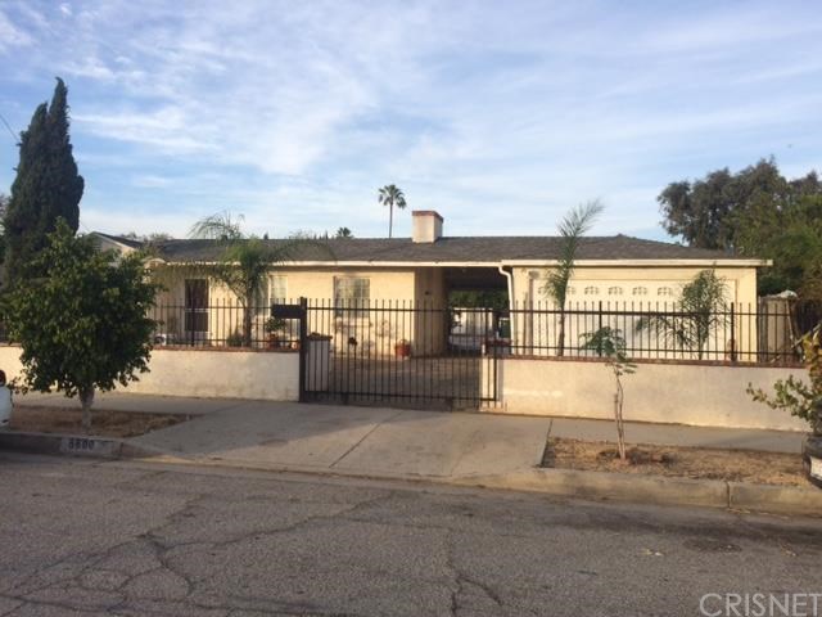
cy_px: 308
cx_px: 411
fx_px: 689
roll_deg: +0.7
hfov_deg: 61.7
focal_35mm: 29
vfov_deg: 48.2
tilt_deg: -3.1
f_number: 2.2
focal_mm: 4.15
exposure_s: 1/760
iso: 32
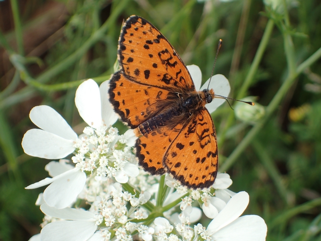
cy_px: 120
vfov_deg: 14.8
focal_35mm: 100
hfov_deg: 19.6
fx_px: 927
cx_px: 160
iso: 160
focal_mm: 18
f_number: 4.9
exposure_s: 1/400
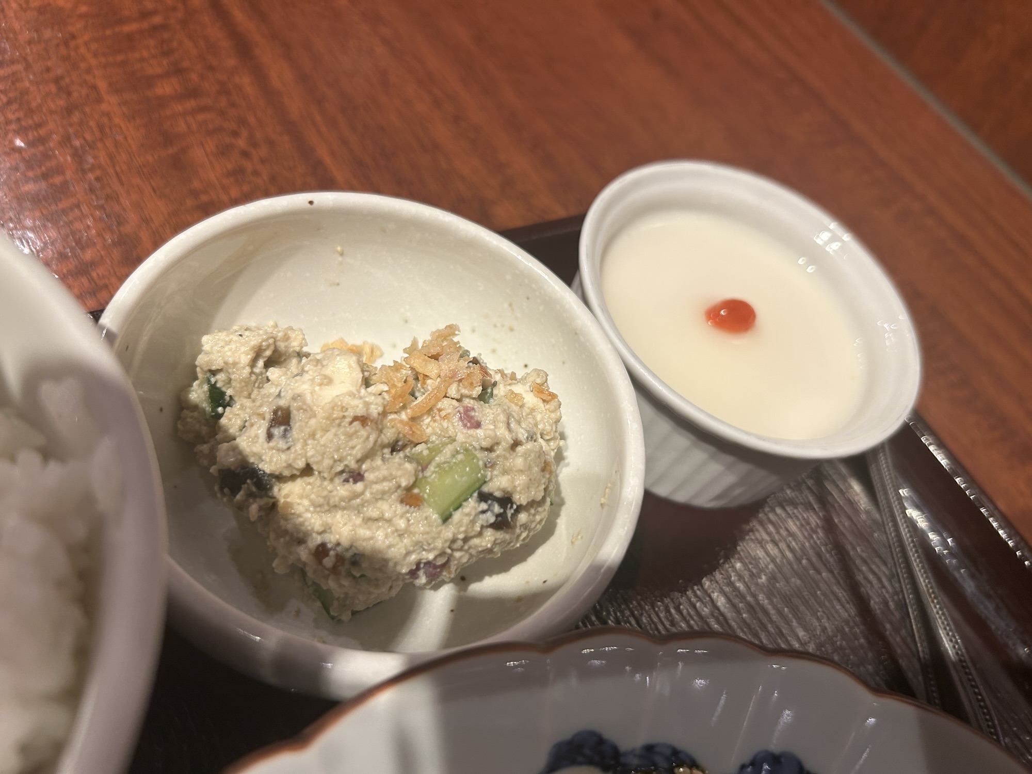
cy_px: 387
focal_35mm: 26
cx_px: 516
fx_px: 775
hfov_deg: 67.3
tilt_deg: -49.8
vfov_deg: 53.1
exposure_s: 1/50
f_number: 1.5
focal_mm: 5.7
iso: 80
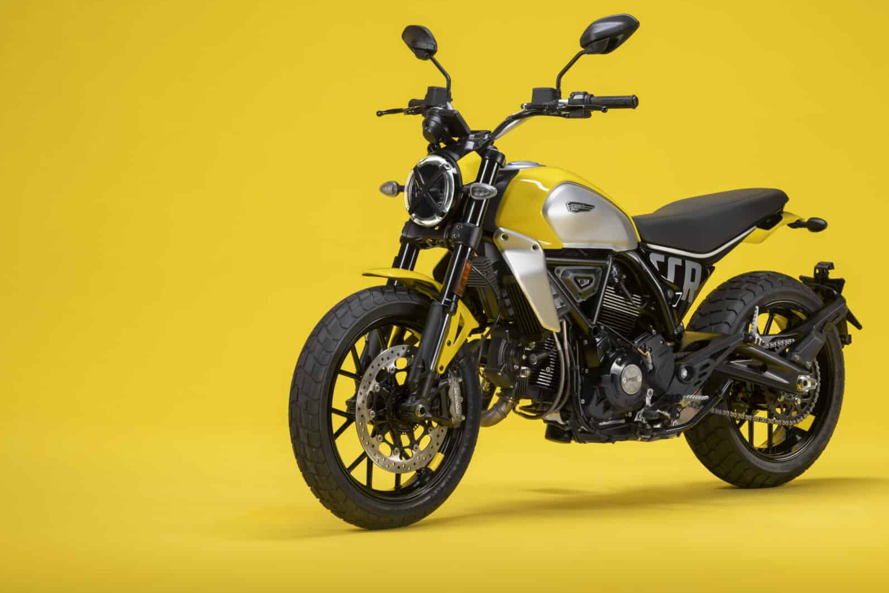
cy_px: 271
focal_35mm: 135
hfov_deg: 15.2
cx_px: 540
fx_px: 3333
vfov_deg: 10.2
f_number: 11
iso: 100
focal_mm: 105
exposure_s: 1/160
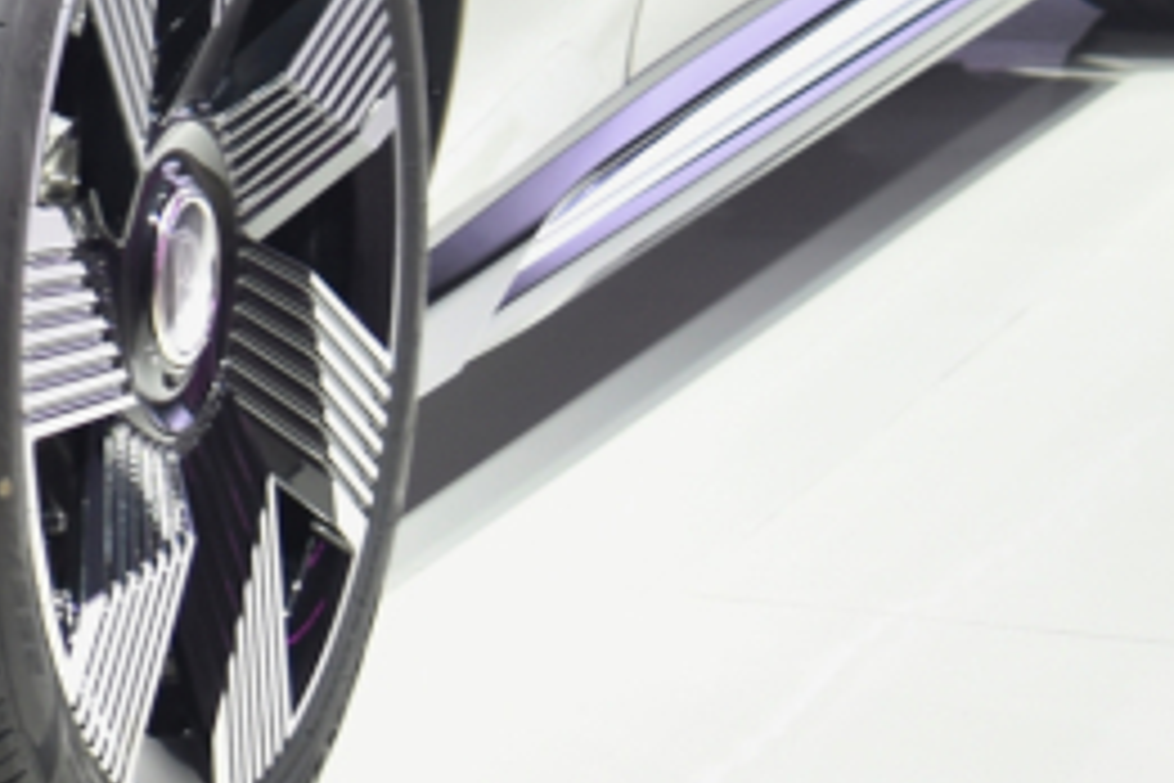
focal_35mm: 221
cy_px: -531
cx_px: -760
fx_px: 7206
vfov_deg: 6.1
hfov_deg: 9.0
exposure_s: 1/50
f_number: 4
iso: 280
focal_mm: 48
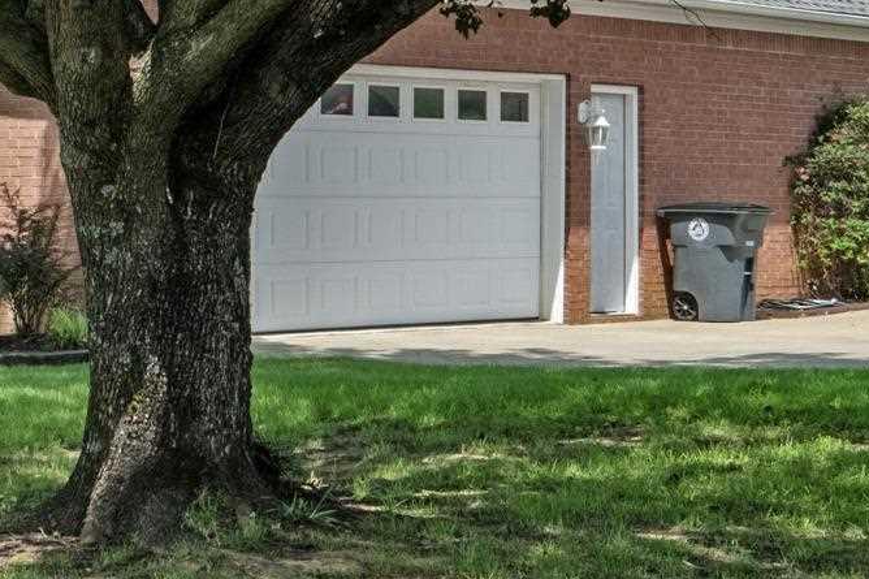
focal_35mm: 116
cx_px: -144
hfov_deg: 16.9
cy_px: 84
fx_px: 2799
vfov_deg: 11.7
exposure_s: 1/250
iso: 400
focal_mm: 20.9
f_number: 8
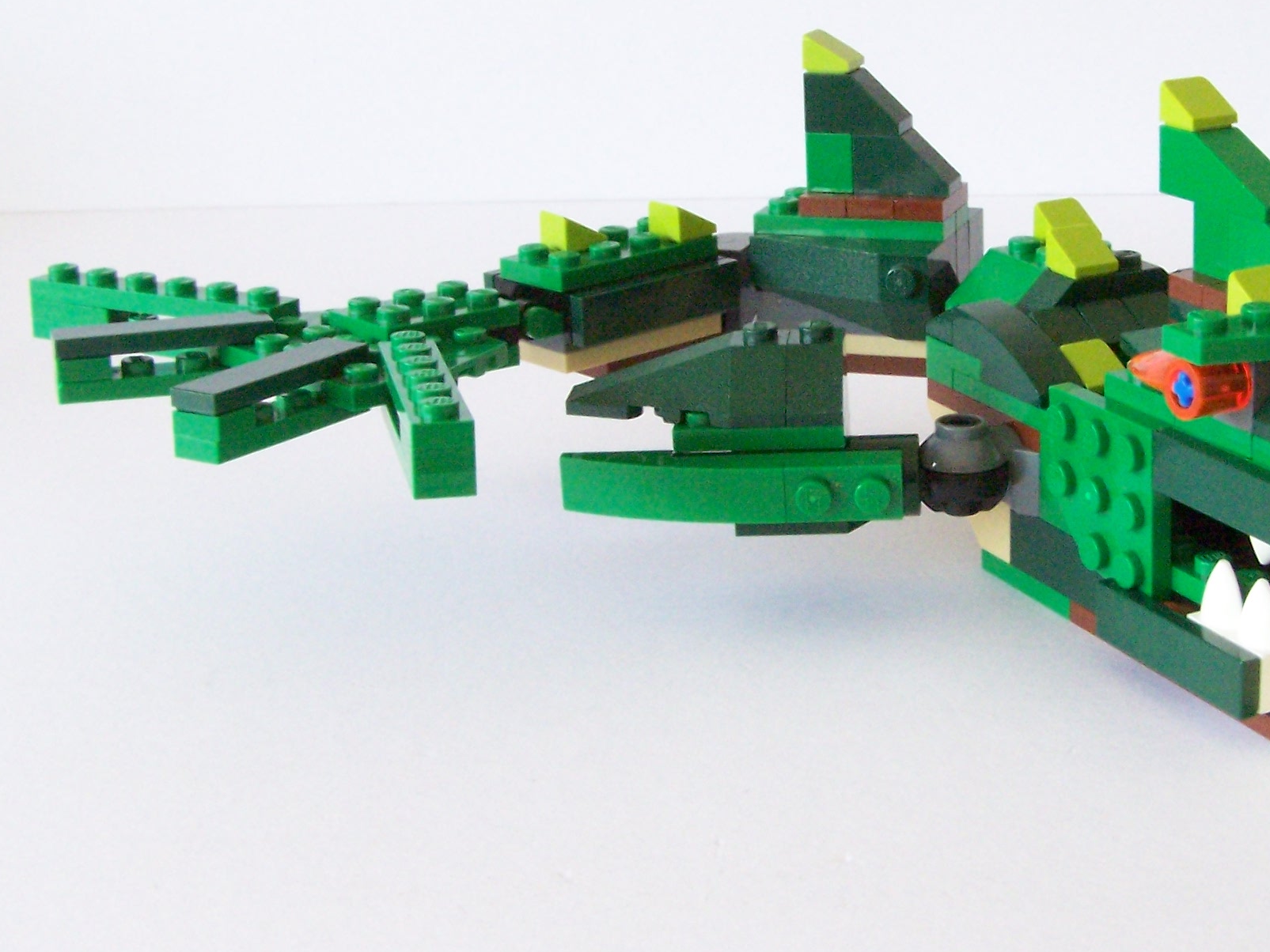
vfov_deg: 24.0
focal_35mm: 61
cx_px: 886
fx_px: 2238
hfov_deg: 31.3
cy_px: 367
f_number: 5
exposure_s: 1/60
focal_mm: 6.3
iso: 400
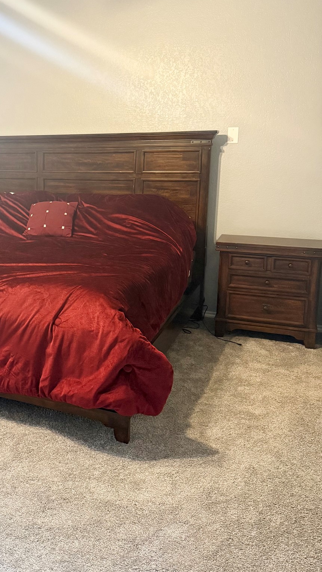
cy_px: 243
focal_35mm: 35
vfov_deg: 56.4
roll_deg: -0.3
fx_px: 531
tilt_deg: -9.1
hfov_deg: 32.2
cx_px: 36
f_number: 1.78
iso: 500
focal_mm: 6.76
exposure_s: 1/60
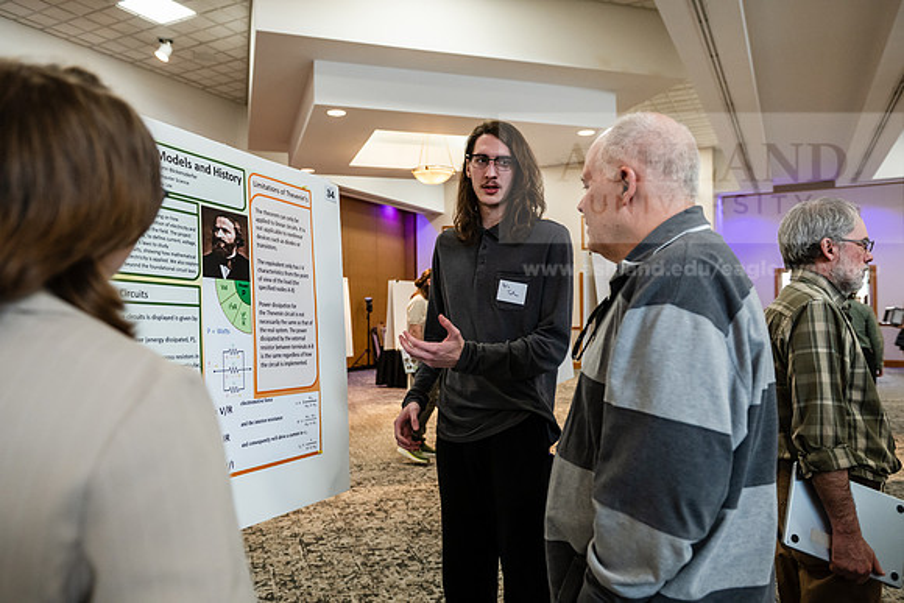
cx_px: 452
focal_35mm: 27
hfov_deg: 67.4
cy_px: 302
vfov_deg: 48.0
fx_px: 678
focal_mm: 27
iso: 1600
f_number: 3.5
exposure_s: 1/200
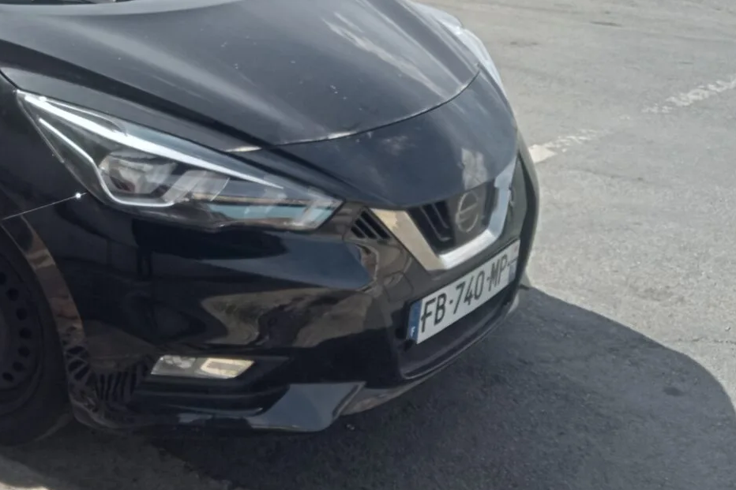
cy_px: 57
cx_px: 62
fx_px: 1226
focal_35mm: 60
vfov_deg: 22.1
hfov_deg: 31.7
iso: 100
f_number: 2.2
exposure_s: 1/881
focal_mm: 3.46
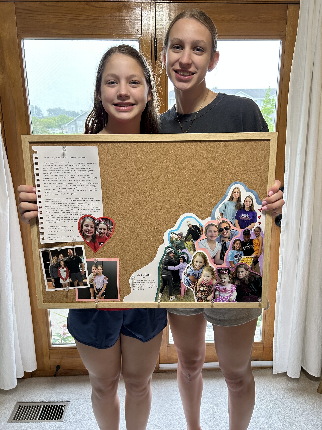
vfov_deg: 67.3
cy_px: 215
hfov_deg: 53.1
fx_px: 322
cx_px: 161
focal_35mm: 26
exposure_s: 1/60
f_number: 1.5
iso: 160
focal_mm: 5.7
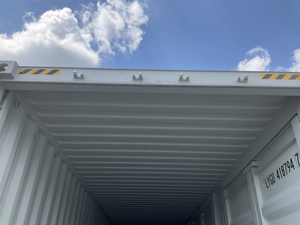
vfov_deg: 48.2
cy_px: 112
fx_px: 251
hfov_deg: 61.7
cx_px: 150
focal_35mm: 29
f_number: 1.8
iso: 25
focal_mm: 3
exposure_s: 1/1144
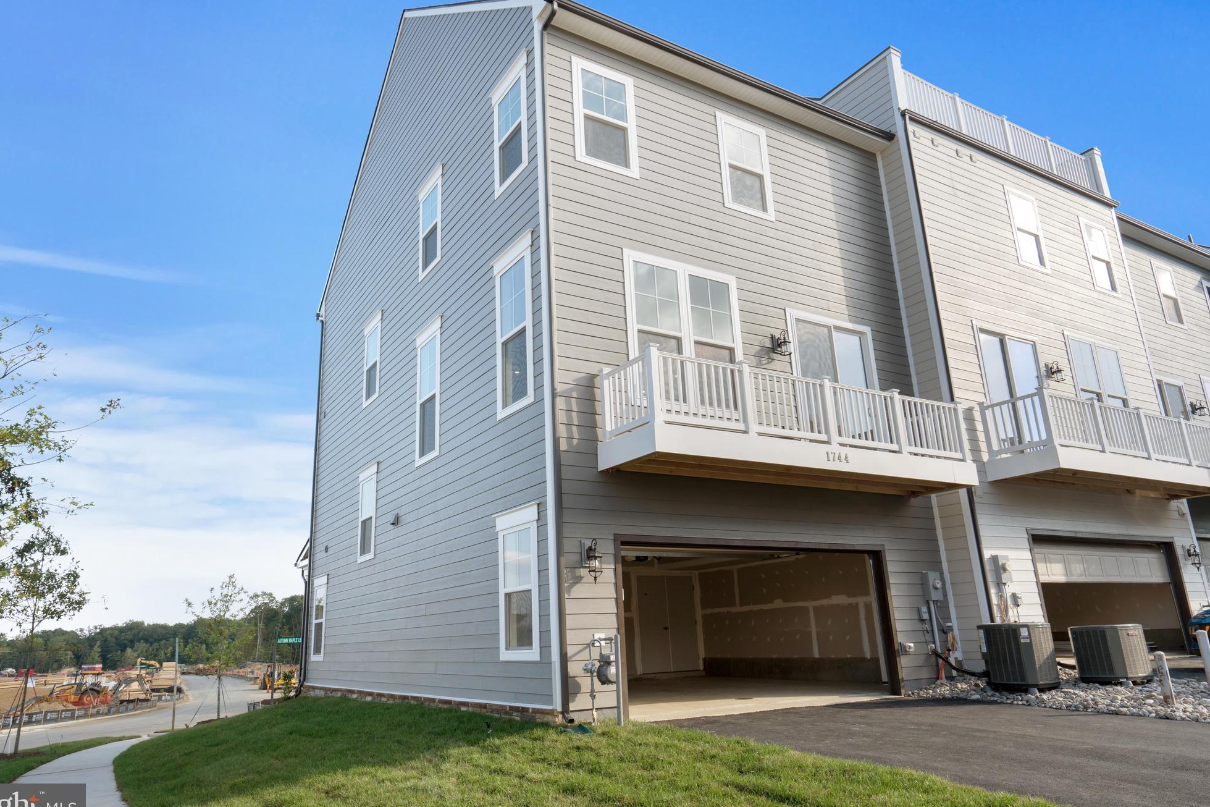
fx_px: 773
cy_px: 407
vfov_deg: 55.1
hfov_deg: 76.1
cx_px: 581
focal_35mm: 23
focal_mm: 22
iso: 200
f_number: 8
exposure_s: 1/250
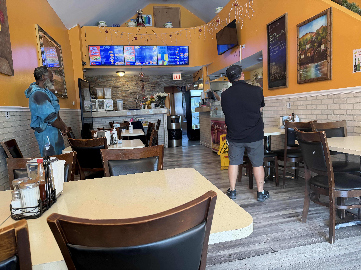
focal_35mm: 24
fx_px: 250
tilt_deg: -5.5
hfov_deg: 71.6
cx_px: 180
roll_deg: +3.3
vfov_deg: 56.8
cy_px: 135
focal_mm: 6.76
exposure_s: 1/60
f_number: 1.78
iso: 200
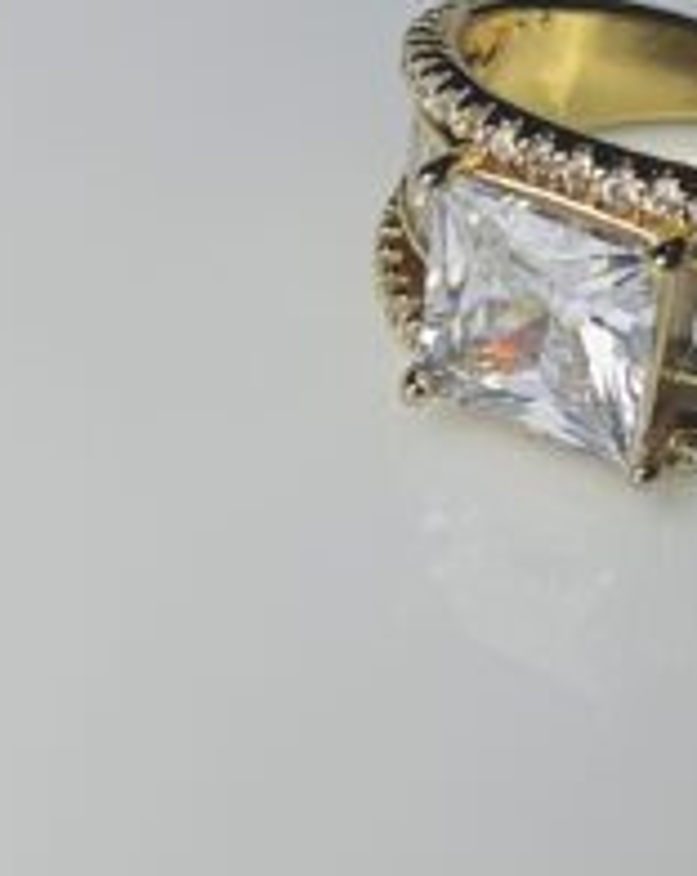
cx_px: 617
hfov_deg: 14.8
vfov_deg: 18.4
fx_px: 2664
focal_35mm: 103
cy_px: 132
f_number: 1.8
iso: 50
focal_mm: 3.98
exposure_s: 1/121
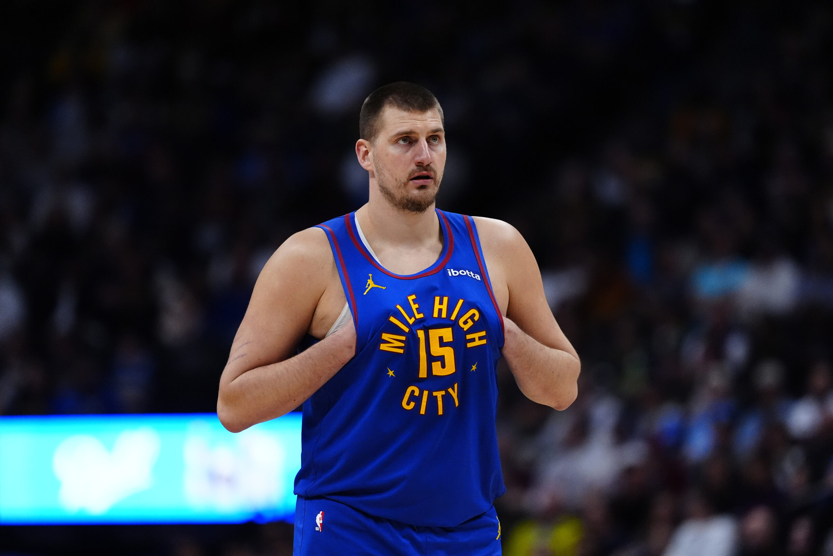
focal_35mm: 300
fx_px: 6942
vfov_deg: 4.6
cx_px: 416
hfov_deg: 6.9
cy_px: 278
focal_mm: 300
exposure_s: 1/2500
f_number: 3.2
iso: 5000
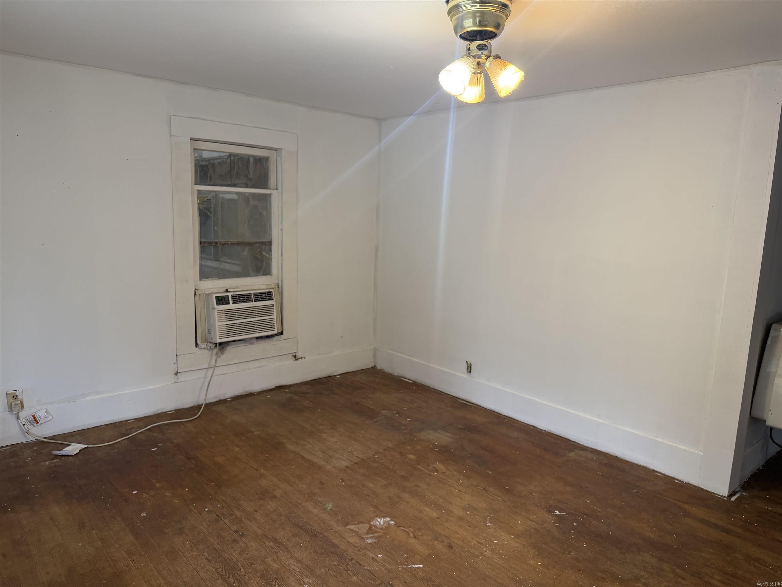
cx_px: 391
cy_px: 294
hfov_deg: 71.6
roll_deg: -1.1
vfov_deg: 56.8
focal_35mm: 24
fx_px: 542
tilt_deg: -8.5
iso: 125
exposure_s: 1/60
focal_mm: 6.76
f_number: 1.78
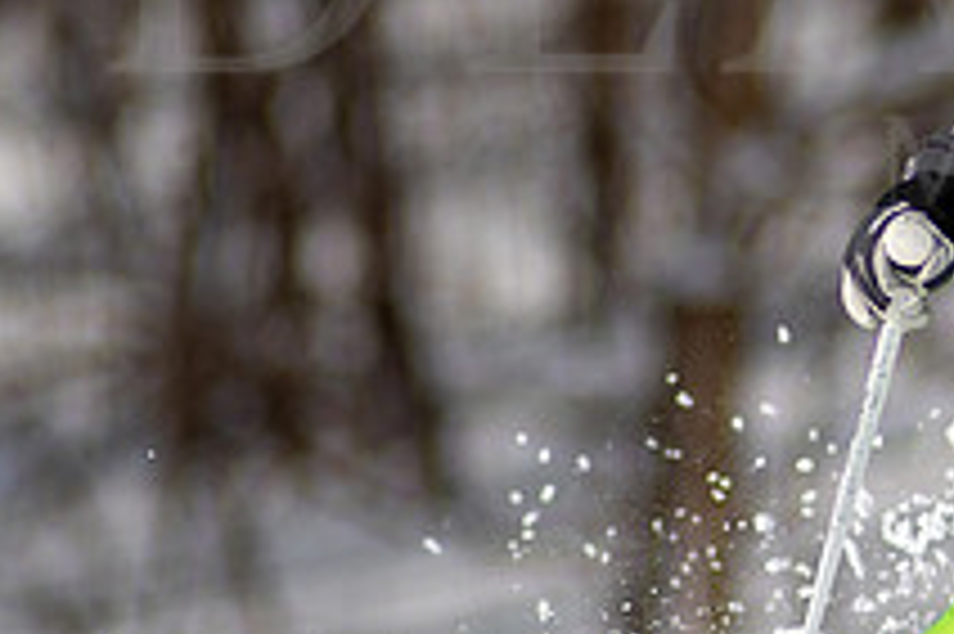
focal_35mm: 1340
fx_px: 35481
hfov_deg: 1.5
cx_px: 1290
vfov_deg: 1.0
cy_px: 301
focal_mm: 300
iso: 100
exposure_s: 1/6400
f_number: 2.8
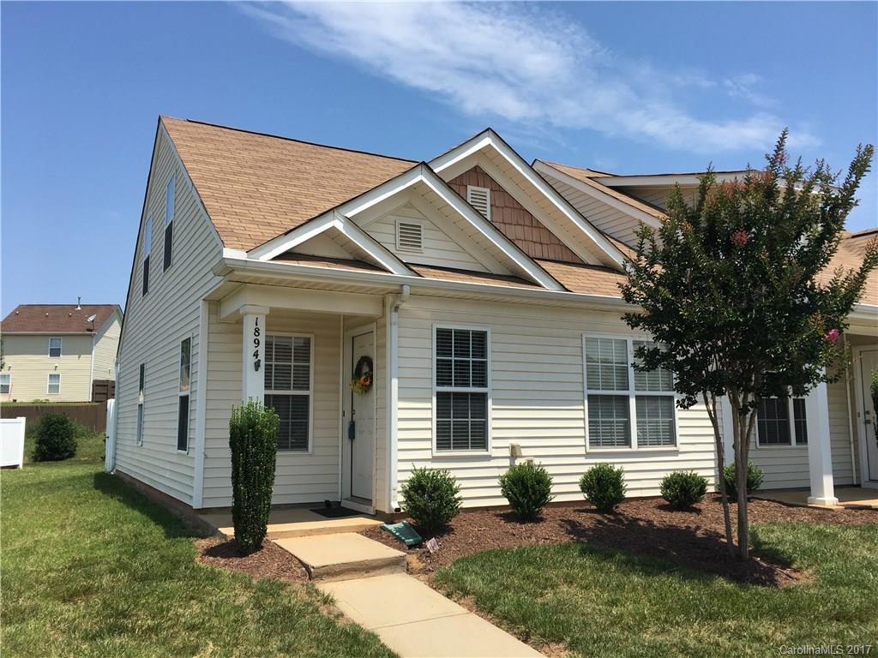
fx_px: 736
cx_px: 439
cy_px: 329
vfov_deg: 48.2
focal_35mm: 29
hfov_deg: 61.7
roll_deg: +0.2
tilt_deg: +7.9
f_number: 2.2
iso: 25
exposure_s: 1/1538
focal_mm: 4.15
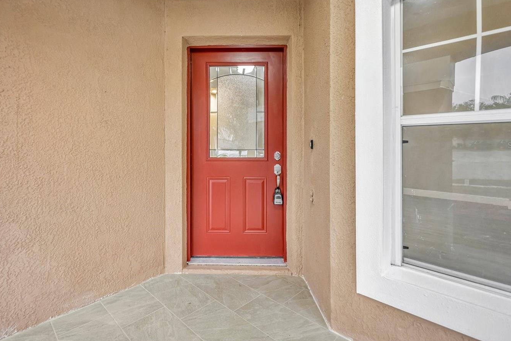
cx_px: 235
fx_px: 264
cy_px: 145
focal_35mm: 19
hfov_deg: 88.0
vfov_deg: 65.3
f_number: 2.8
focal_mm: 15.5
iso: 450
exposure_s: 1/125
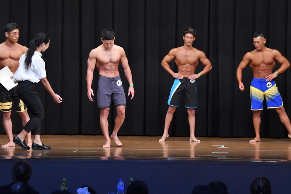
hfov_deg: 11.8
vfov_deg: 7.9
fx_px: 1406
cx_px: 146
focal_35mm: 174
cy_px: 97
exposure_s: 1/400
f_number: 5.6
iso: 8000
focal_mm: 116
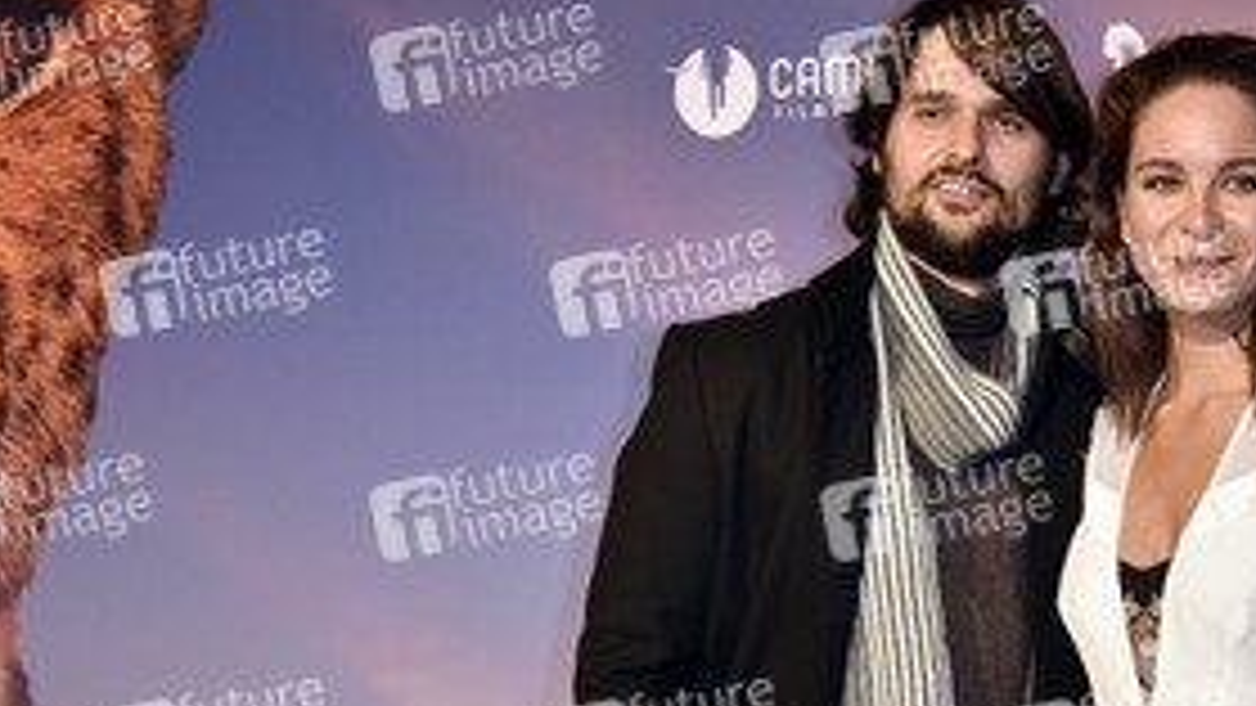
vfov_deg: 12.9
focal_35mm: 93
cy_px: 621
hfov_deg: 22.6
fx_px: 3098
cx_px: 997
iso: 1600
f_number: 5.6
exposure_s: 1/160
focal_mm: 55
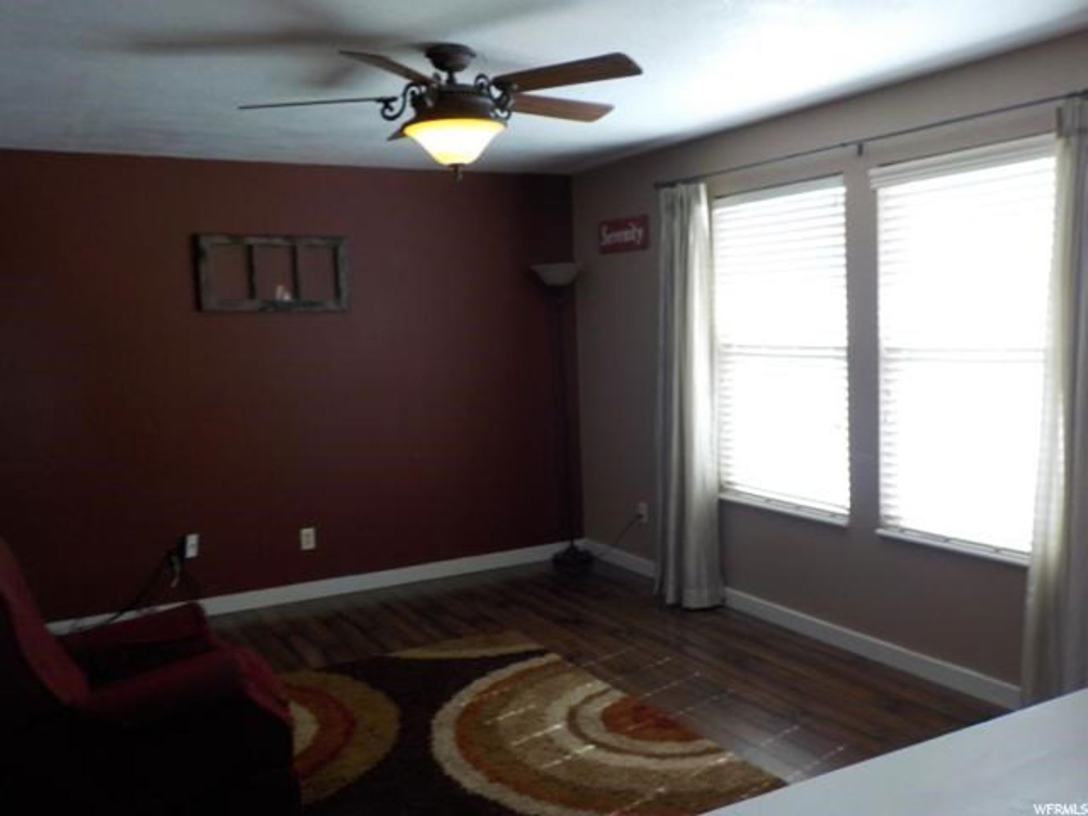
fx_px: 943
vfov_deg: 46.8
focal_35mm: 30
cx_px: 544
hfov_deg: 60.0
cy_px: 408
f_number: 3.3
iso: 125
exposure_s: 1/40
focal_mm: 4.1
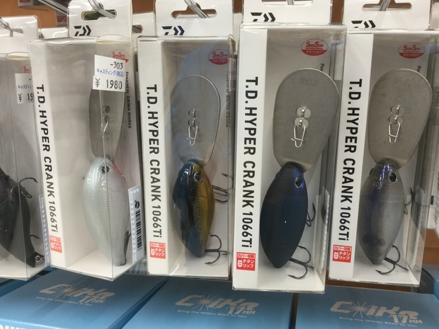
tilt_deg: -4.0
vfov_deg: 44.2
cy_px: 163
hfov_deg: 56.8
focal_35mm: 32
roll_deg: -0.2
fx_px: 406
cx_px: 217
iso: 50
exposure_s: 1/30
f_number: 2.4
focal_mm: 3.3
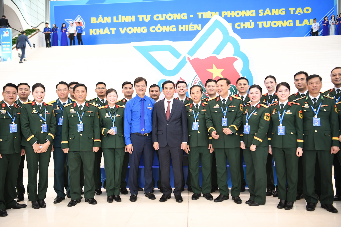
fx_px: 322
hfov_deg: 55.8
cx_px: 170
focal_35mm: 34
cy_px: 114
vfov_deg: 38.9
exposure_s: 1/160
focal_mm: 34
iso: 800
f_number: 3.2
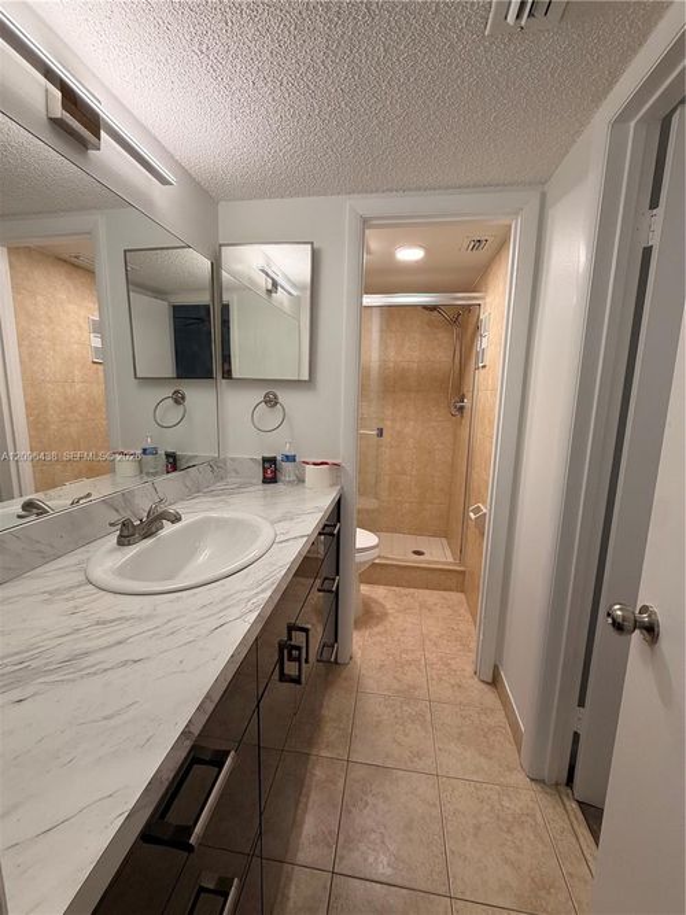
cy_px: 458
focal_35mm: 14
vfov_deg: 102.1
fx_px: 370
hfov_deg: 85.7
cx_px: 343
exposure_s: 1/118
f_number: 2.2
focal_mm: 2.22
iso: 125
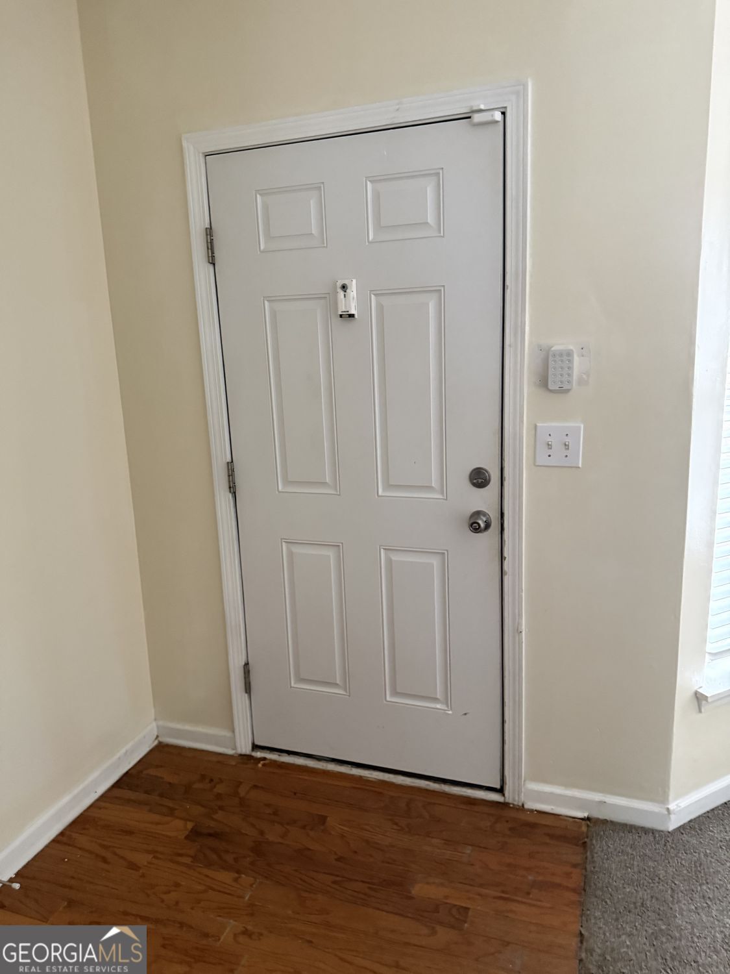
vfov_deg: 71.6
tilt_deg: -12.0
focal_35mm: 24
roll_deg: +2.1
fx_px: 675
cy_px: 487
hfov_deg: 56.8
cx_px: 365
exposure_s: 1/56
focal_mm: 6.76
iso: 800
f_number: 1.78
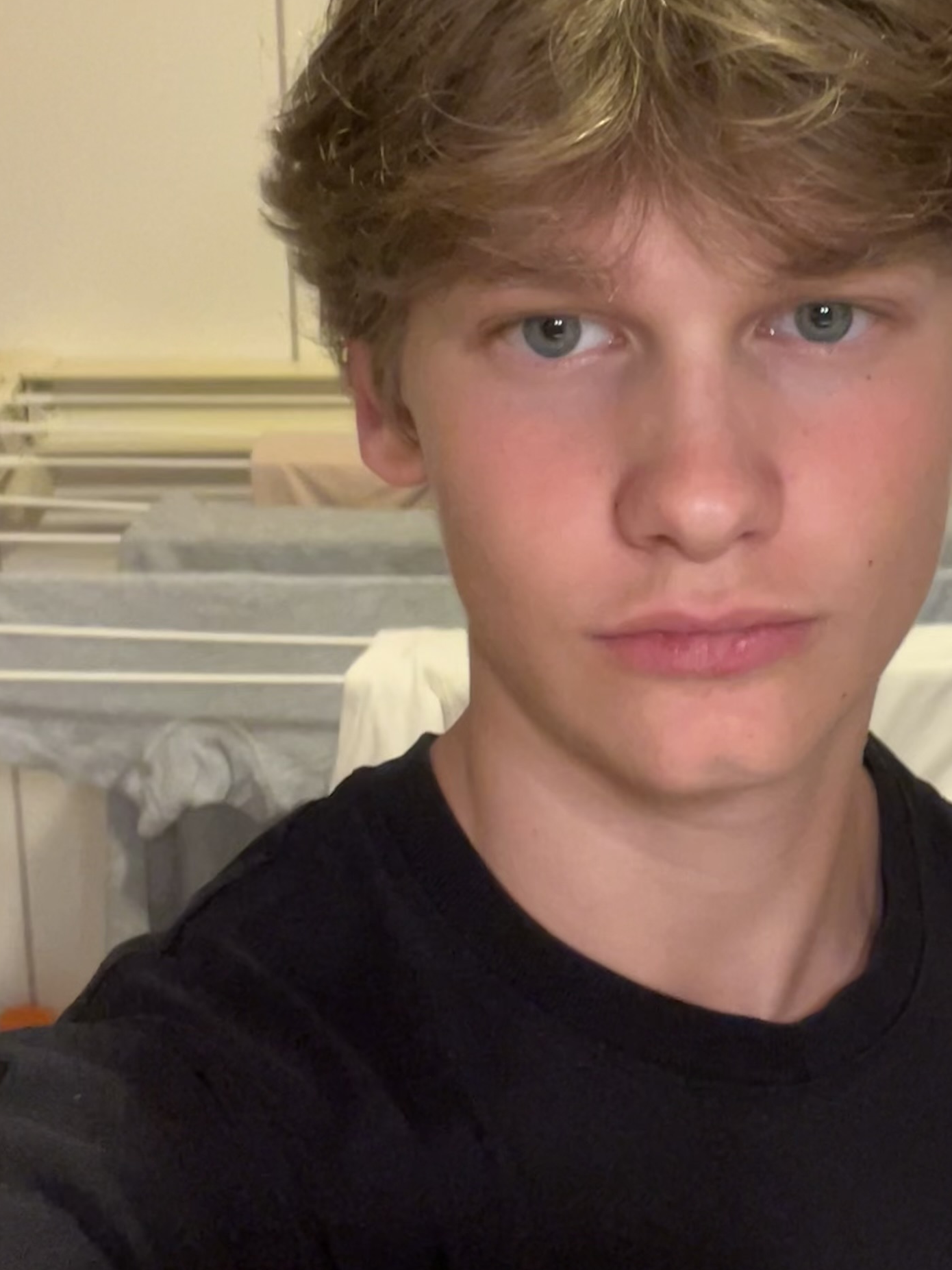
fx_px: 1833
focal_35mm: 50
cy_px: 405
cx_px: 780
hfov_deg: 28.4
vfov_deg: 37.7
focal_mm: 2.71
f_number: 2.2
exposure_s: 1/25
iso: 500
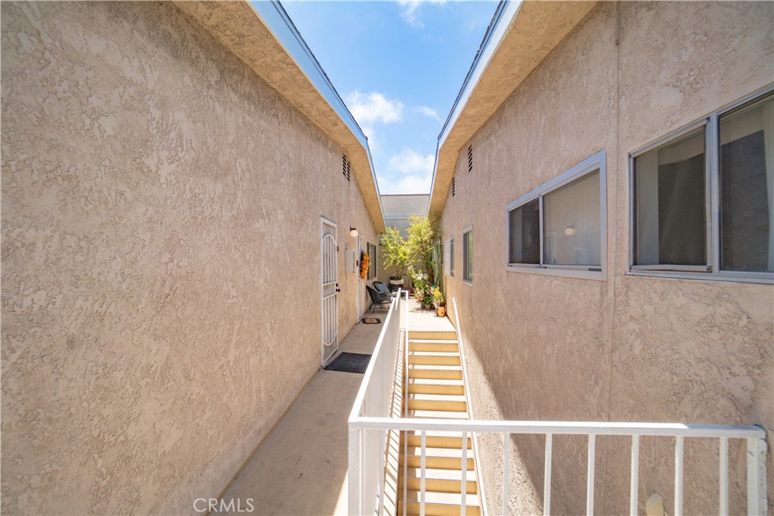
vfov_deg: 77.3
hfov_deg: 100.4
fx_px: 322
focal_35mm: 15
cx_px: 387
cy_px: 258
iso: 100
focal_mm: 10
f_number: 7.1
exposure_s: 1/200
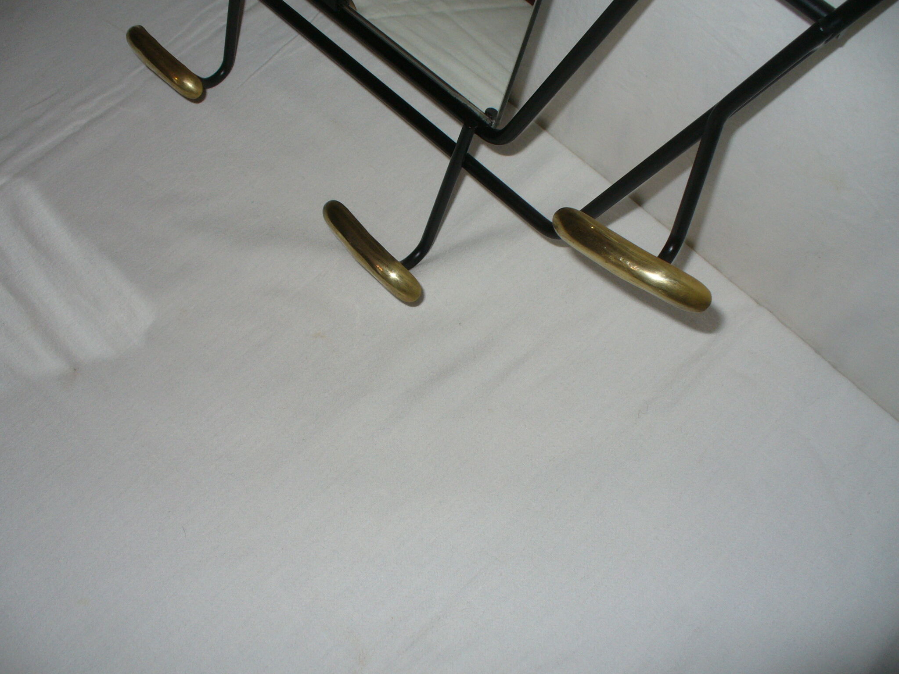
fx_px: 961
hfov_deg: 50.1
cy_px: 337
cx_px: 450
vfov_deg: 38.7
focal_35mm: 37
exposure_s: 1/30
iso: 100
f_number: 2.8
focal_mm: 6.1
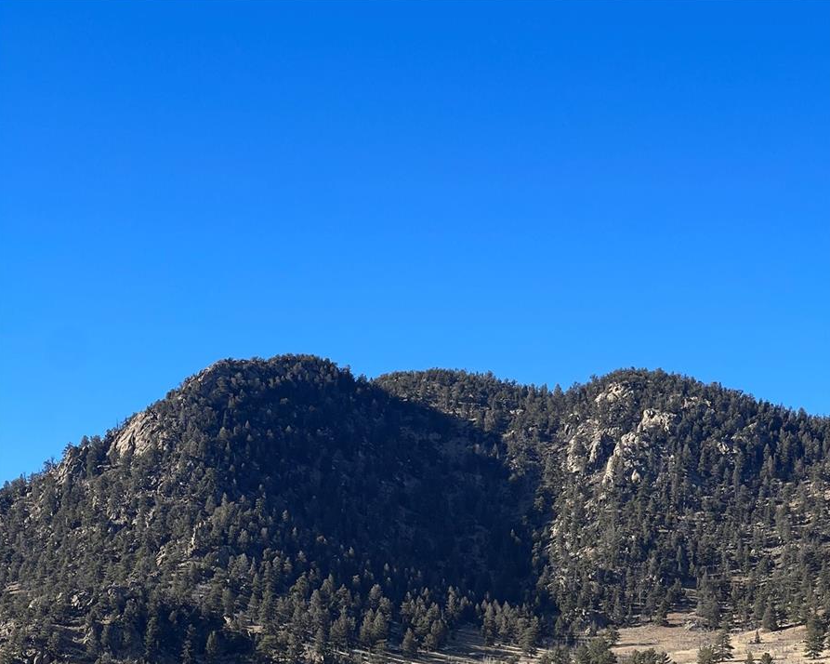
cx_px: 415
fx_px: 2481
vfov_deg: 15.1
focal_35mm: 101
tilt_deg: +5.5
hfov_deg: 19.0
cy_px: 553
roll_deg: -1.1
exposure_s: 1/641
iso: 32
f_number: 2.8
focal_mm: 9
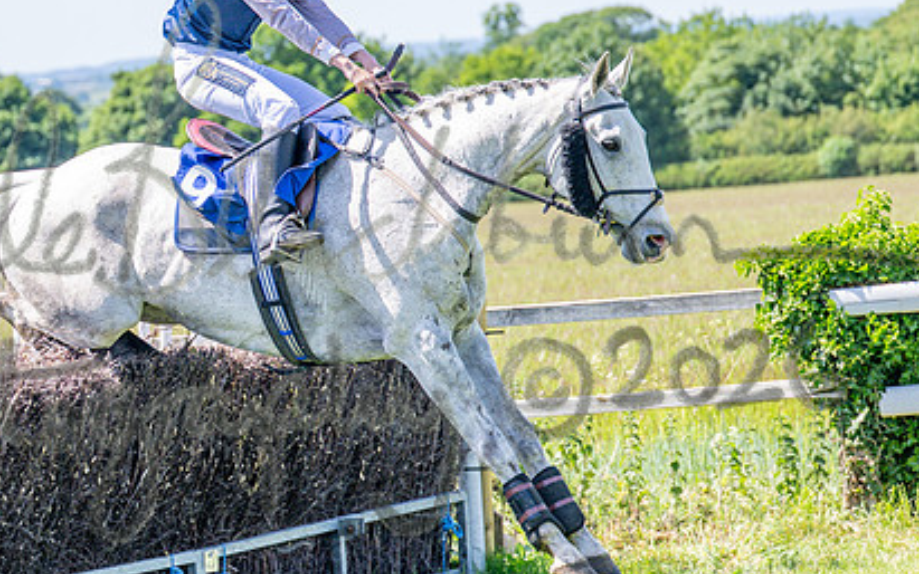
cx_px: 219
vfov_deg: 7.5
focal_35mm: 176
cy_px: 152
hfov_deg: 11.9
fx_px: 4409
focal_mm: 70
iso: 200
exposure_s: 1/1600
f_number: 2.8
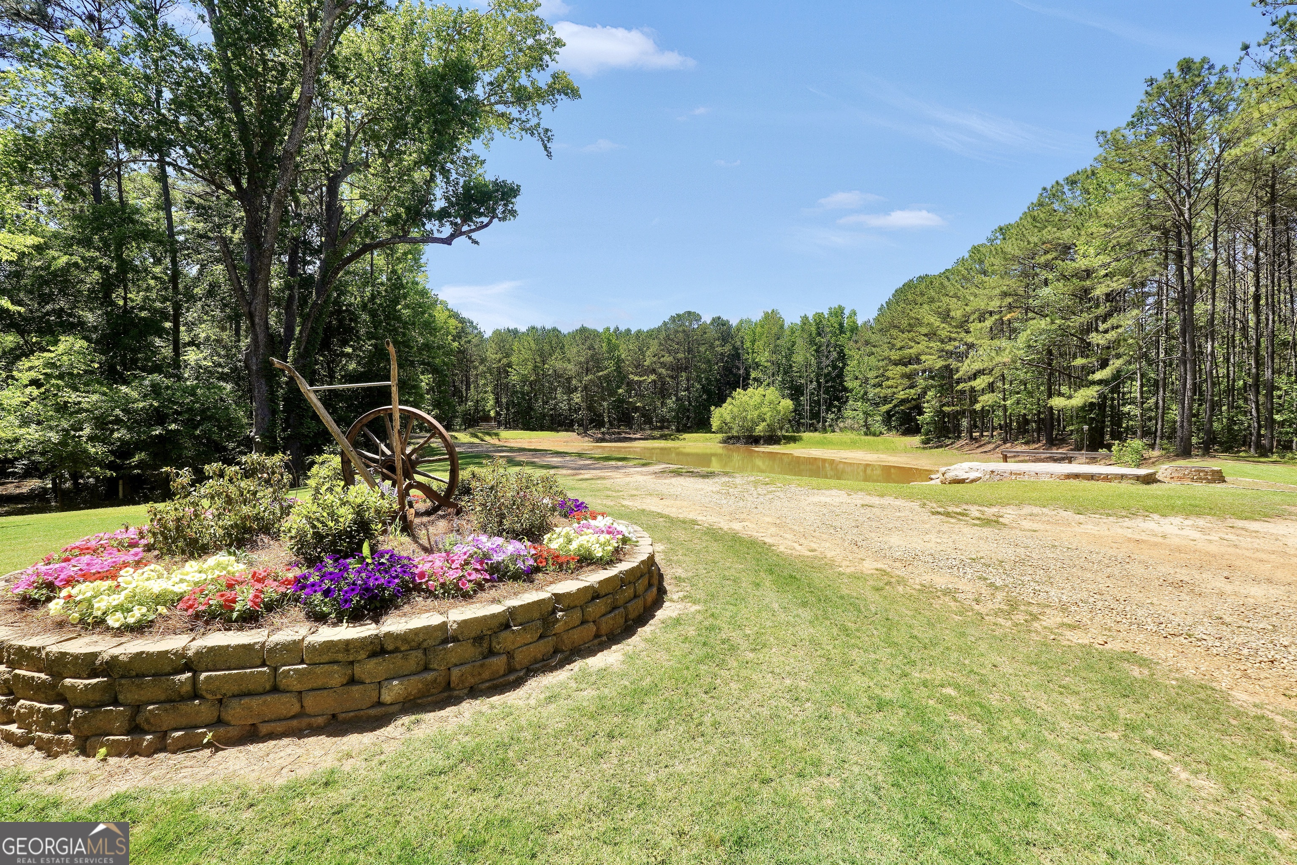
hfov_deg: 97.6
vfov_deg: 74.6
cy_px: 432
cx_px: 648
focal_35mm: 16
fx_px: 567
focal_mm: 10.5
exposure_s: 1/125
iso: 100
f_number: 9
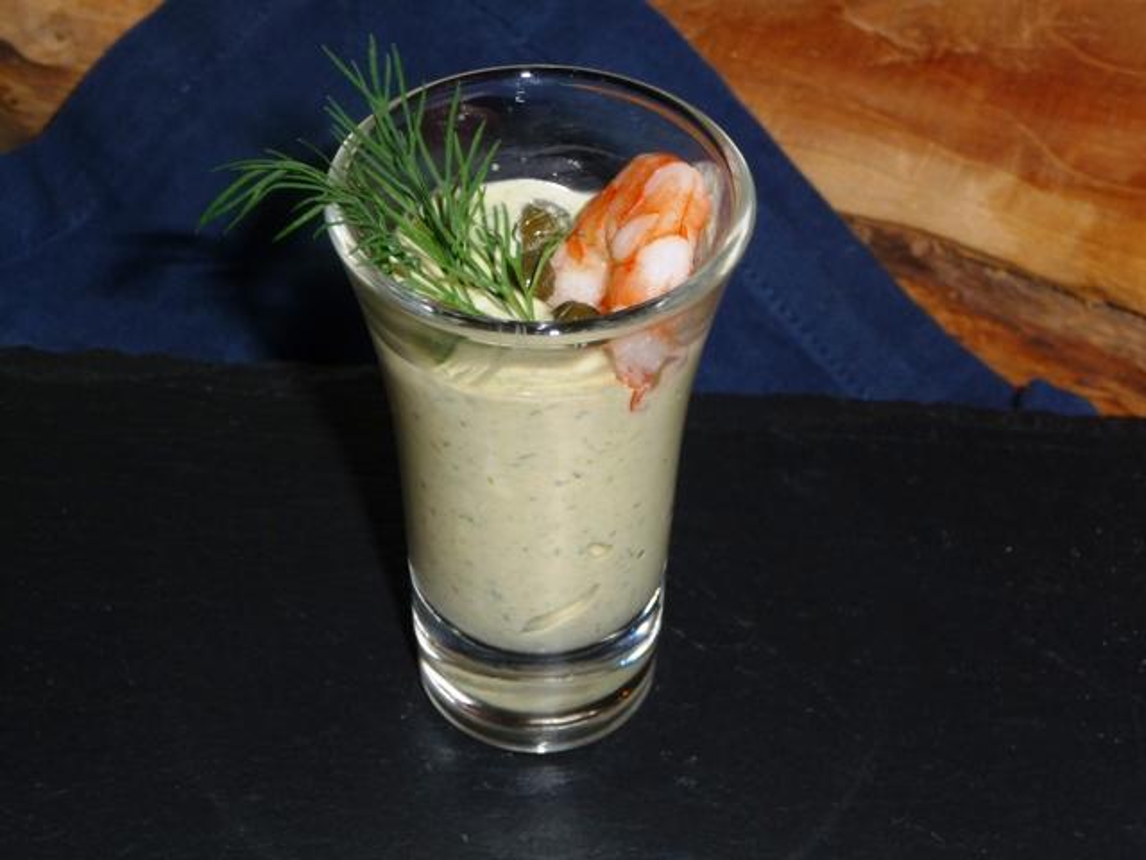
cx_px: 573
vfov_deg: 19.1
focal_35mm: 77
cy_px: 430
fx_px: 2549
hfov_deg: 25.3
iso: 100
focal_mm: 13.1
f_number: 4.6
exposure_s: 1/40
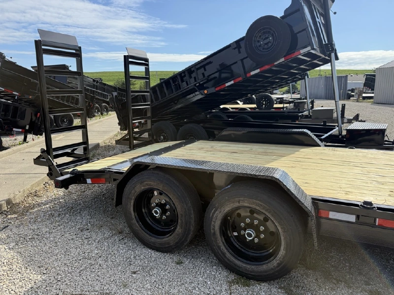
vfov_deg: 56.8
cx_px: 197
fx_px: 273
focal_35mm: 24
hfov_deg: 71.6
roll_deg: +1.3
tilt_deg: -10.9
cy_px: 148
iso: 100
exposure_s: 1/4975
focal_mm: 6.76
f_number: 1.78
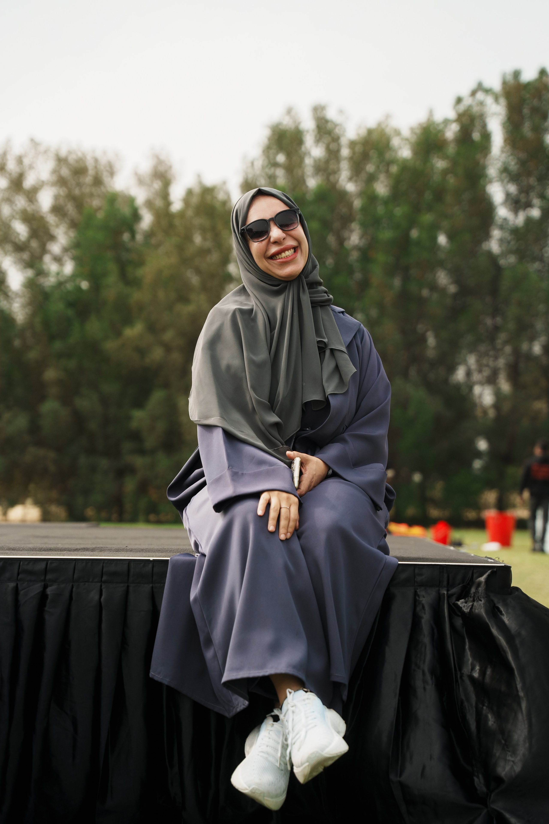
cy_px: 412
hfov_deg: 20.8
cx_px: 274
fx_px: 1496
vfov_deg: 30.8
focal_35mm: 65
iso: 400
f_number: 2.8
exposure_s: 1/2500
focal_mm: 65.4
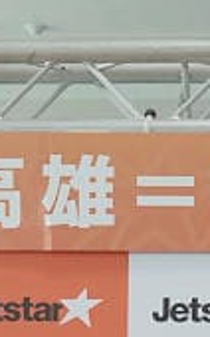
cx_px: 337
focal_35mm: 201
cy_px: 692
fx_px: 1844
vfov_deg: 9.7
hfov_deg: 6.4
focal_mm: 28
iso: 1600
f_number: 4
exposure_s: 1/160
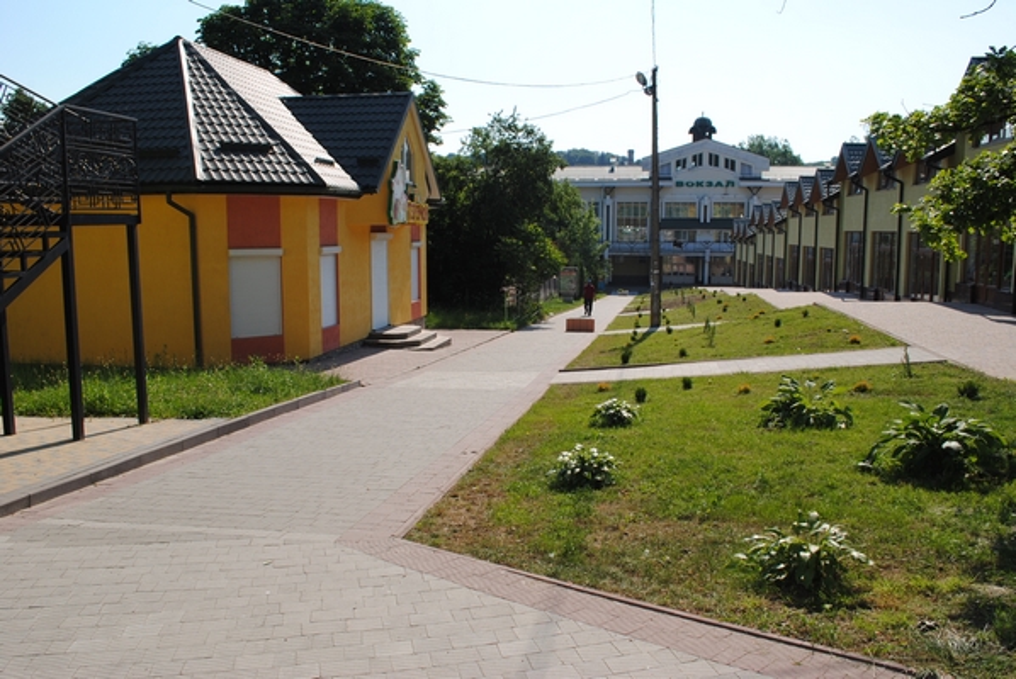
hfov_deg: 61.9
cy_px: 340
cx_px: 508
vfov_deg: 43.7
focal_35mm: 30
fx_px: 847
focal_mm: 20
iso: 100
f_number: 10
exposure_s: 1/200
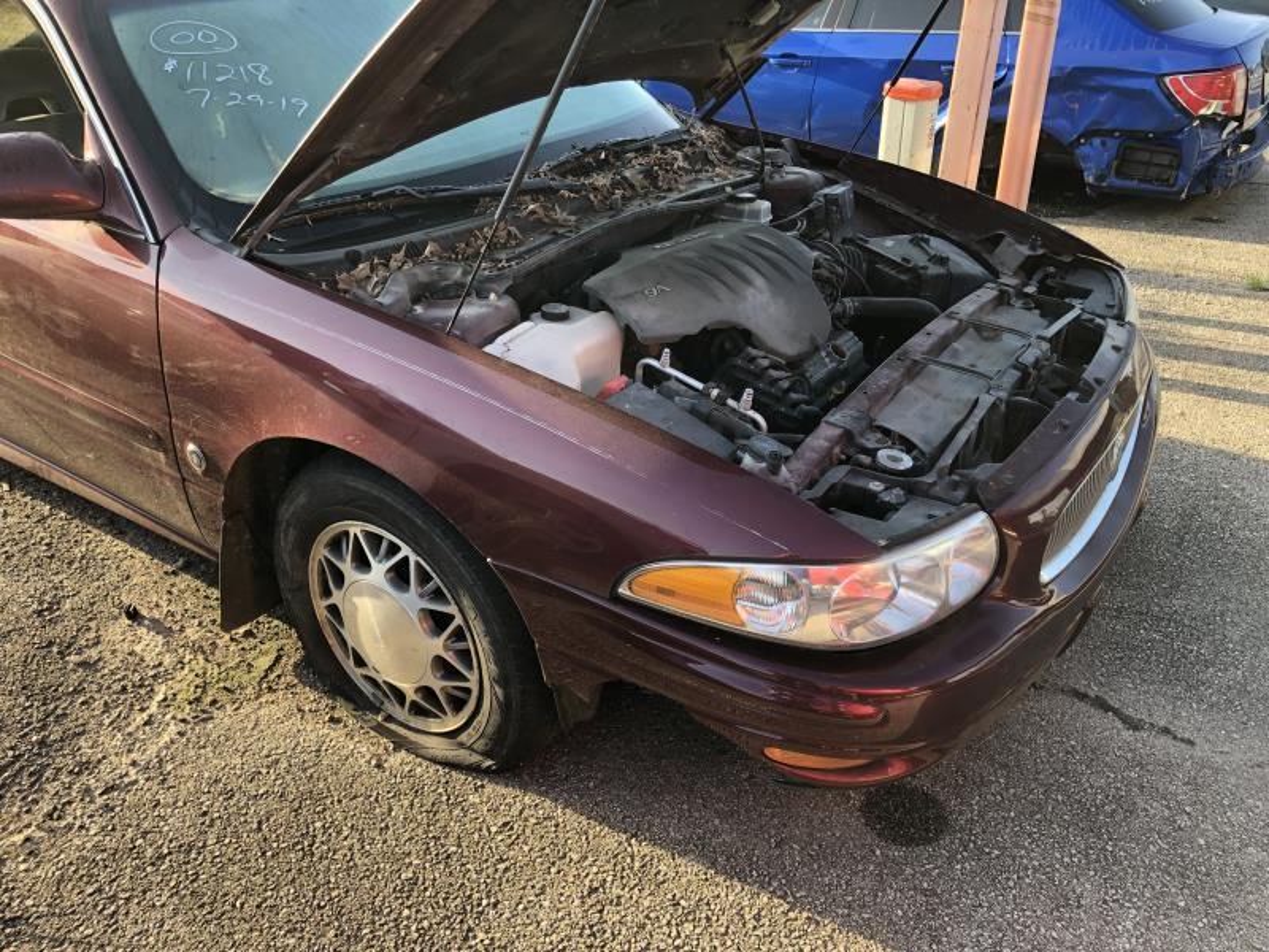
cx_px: 634
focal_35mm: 28
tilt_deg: -30.0
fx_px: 1026
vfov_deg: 49.7
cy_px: 476
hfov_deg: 63.4
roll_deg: +1.8
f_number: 1.8
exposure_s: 1/120
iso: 20
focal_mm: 3.99
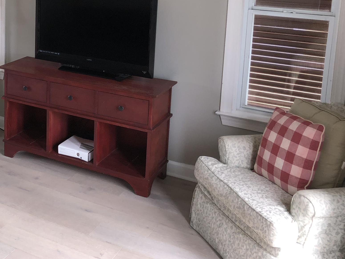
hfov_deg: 32.3
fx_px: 558
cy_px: 29
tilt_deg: -10.6
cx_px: 21
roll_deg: +0.8
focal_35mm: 56
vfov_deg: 25.3
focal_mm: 3.99
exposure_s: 1/61
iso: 40
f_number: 1.8
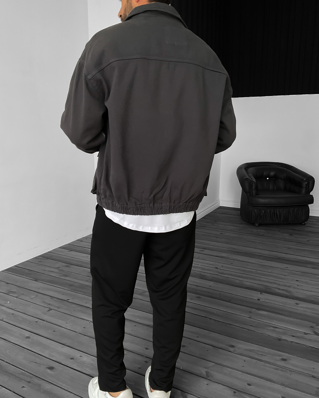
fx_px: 366
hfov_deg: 47.1
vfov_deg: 57.1
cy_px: 209
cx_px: 157
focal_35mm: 31
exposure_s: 1/120
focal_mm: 3
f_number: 1.8
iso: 25
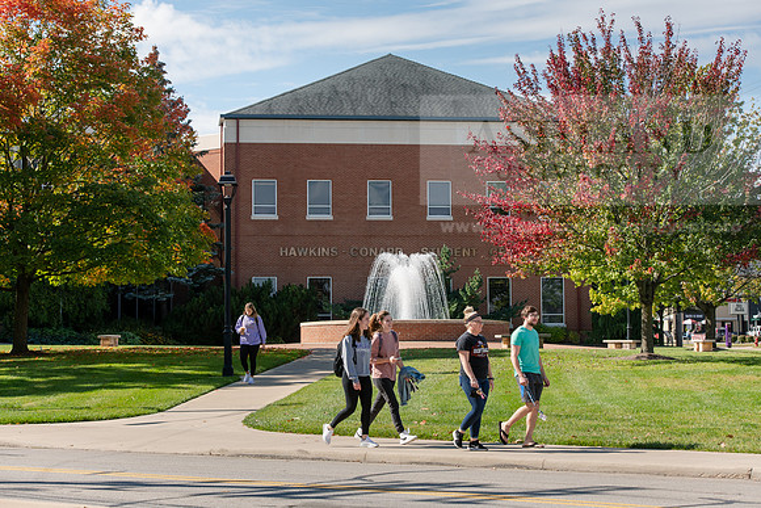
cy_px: 254
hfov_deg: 24.8
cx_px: 380
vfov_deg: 16.7
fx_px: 1734
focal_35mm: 82
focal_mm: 82
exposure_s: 1/500
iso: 250
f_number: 7.1
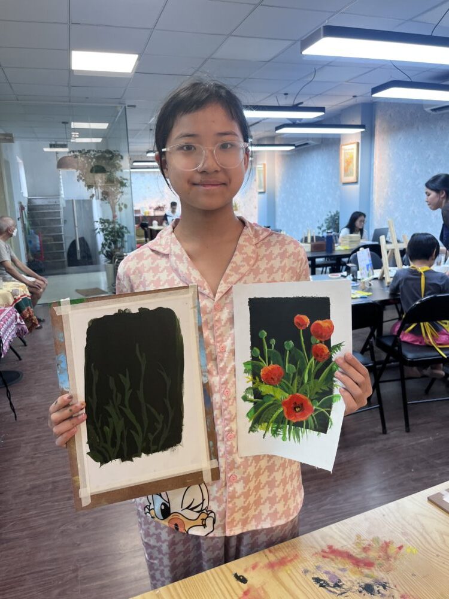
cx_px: 224
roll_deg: +2.9
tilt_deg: -10.2
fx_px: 450
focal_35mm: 26
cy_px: 300
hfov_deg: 53.1
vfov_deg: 67.3
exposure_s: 1/100
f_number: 1.6
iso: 64
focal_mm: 5.1
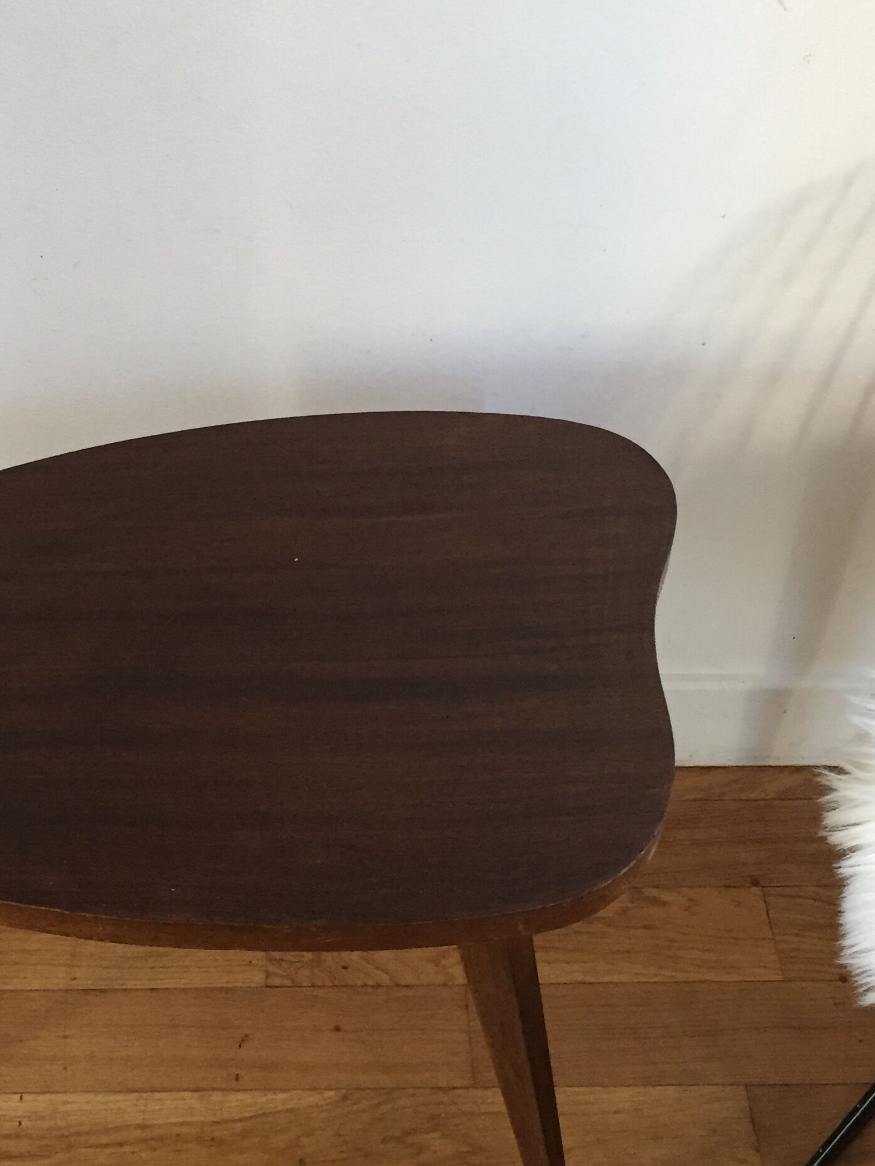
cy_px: 744
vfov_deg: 37.2
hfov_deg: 28.3
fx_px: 1719
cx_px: 281
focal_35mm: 51
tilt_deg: -49.5
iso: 250
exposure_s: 1/20
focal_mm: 4.15
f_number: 2.2
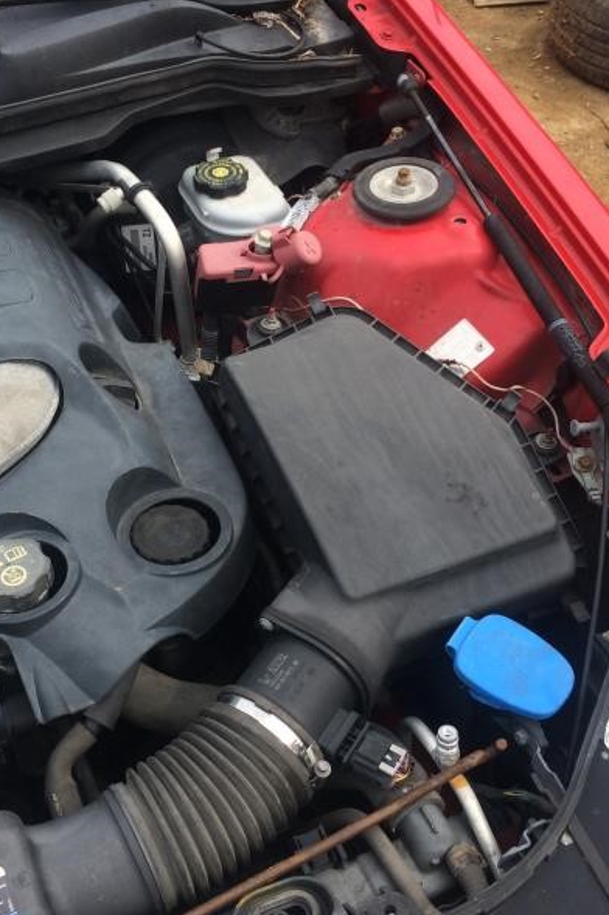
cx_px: 230
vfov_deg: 47.4
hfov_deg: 32.4
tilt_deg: -43.7
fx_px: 1042
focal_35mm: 41
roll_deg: -0.8
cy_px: 461
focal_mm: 4.15
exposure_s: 1/774
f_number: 2.2
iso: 32
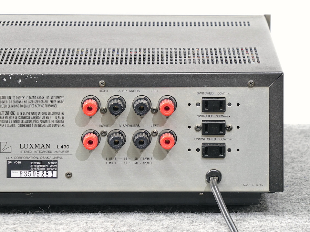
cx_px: 155
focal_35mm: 300
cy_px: 116
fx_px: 2687
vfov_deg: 5.0
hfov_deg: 6.6
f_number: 5.8
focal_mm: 53.8
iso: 200
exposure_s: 1/1.6
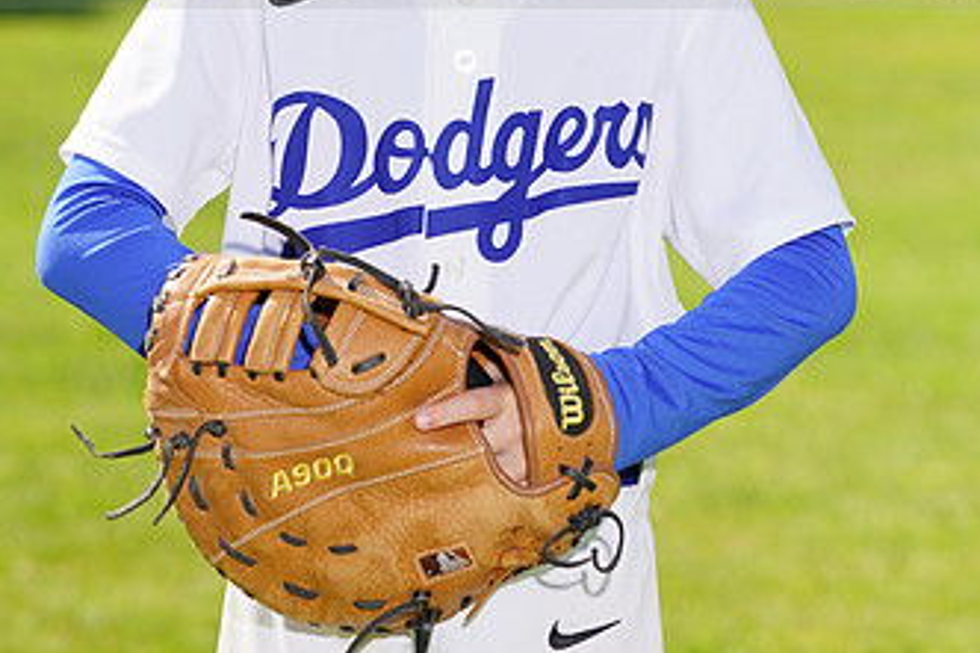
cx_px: 453
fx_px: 8325
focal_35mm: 306
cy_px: -86
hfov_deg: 6.7
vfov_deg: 4.5
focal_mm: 175
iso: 100
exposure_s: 1/250
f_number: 8
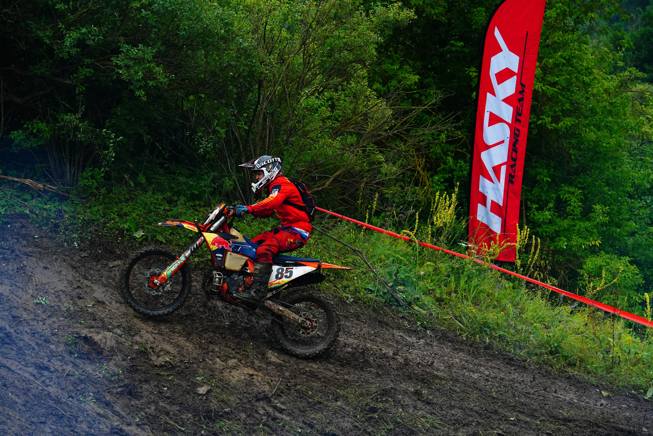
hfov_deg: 18.8
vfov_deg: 12.6
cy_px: 218
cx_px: 326
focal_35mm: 109
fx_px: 1977
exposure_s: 1/6400
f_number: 5
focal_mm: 109
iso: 5000
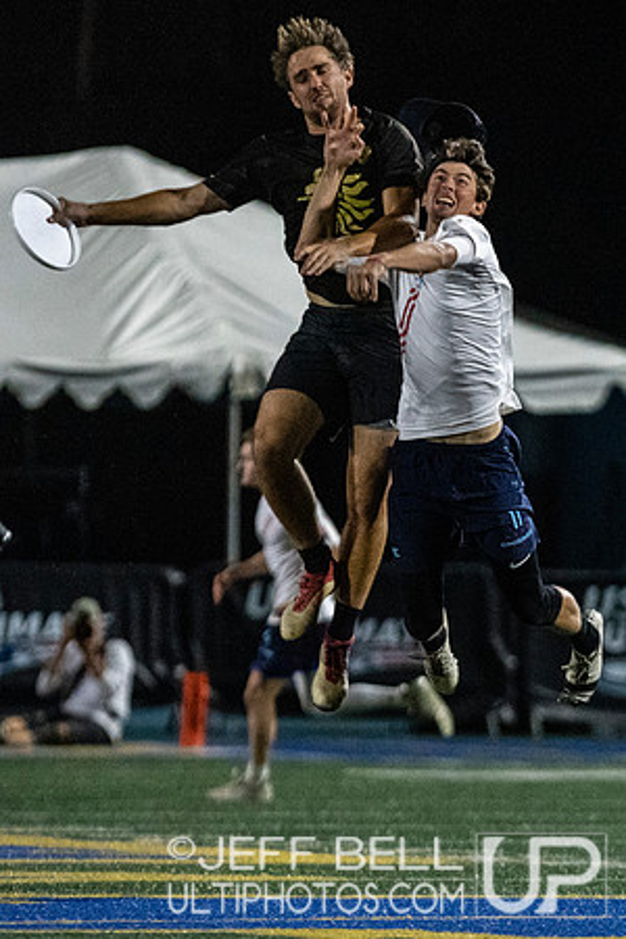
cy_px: 465
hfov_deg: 2.0
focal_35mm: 691
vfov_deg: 3.0
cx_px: 445
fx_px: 18013
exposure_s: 1/1000
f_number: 4
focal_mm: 300
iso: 6400
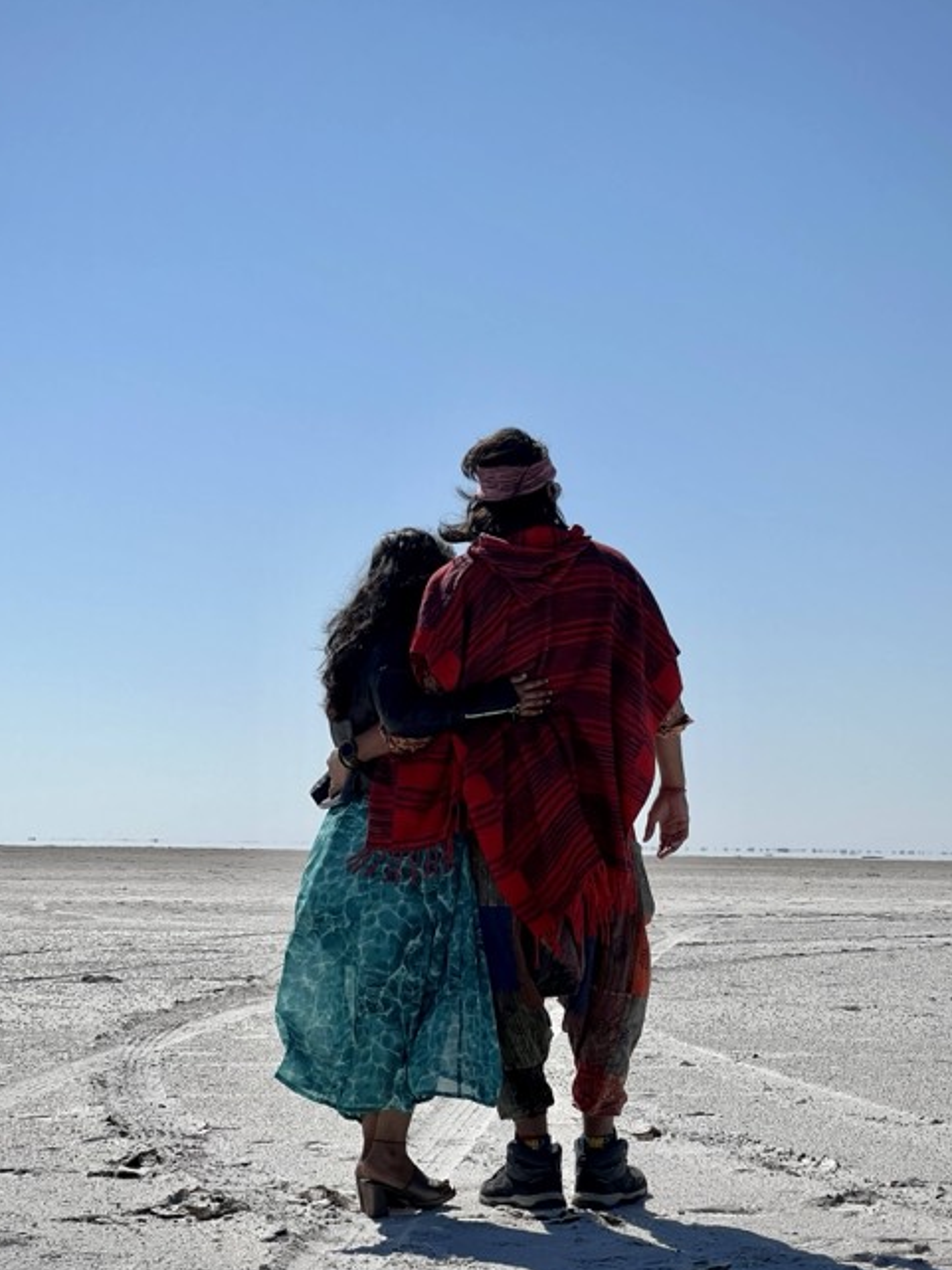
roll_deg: -0.6
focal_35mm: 84
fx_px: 3082
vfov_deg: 23.3
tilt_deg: +5.2
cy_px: 615
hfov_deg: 17.6
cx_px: 466
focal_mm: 9
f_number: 2.8
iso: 32
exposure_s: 1/2320
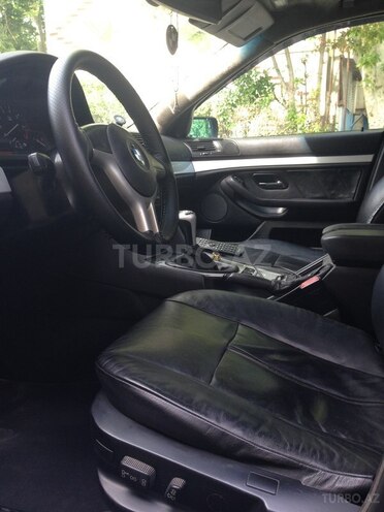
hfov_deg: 42.9
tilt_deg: -14.2
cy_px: 256
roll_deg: +0.0
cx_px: 192
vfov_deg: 55.4
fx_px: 488
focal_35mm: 33
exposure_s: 1/60
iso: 50
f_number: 2.4
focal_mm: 4.12
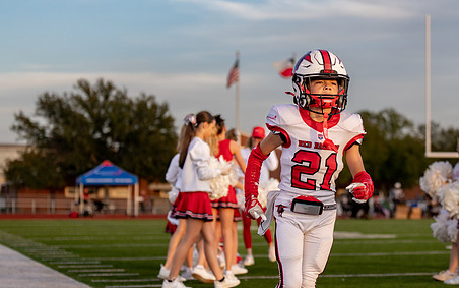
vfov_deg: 13.4
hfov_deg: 21.2
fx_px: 1227
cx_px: 277
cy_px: 182
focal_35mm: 98
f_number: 2.8
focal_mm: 70
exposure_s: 1/1600
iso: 200
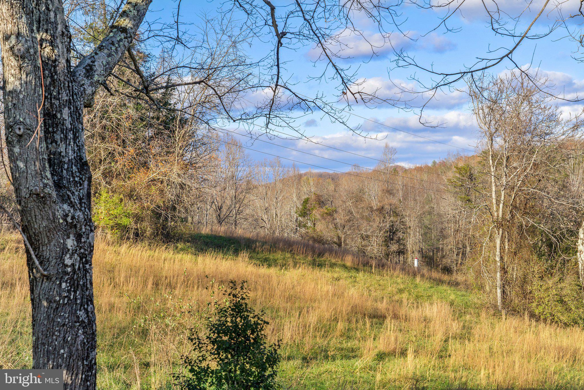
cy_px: 195
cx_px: 292
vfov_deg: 18.7
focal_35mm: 73
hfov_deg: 27.7
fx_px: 1184
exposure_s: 1/800
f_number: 8
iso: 400
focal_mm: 73
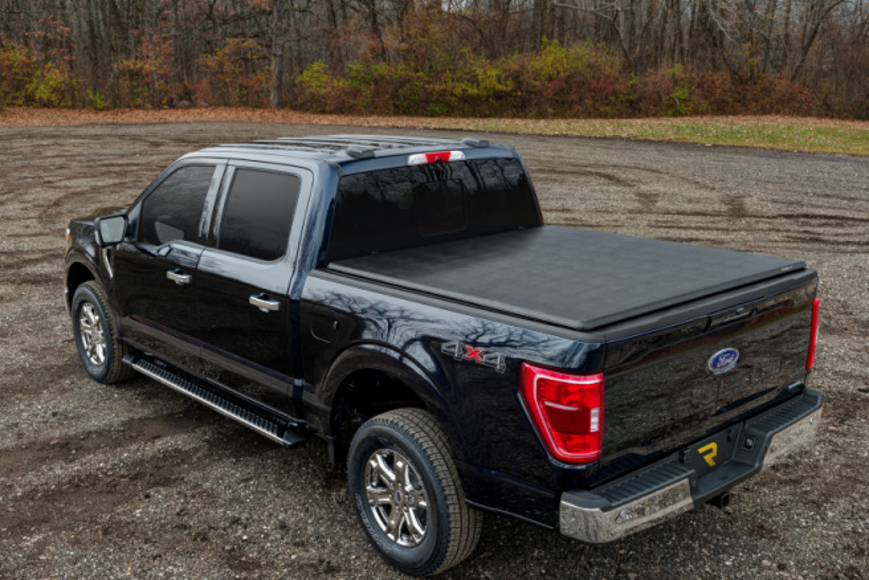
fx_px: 942
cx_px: 431
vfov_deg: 34.2
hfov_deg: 49.5
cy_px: 313
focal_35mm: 39
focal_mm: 32
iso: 80
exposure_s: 1/15
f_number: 8
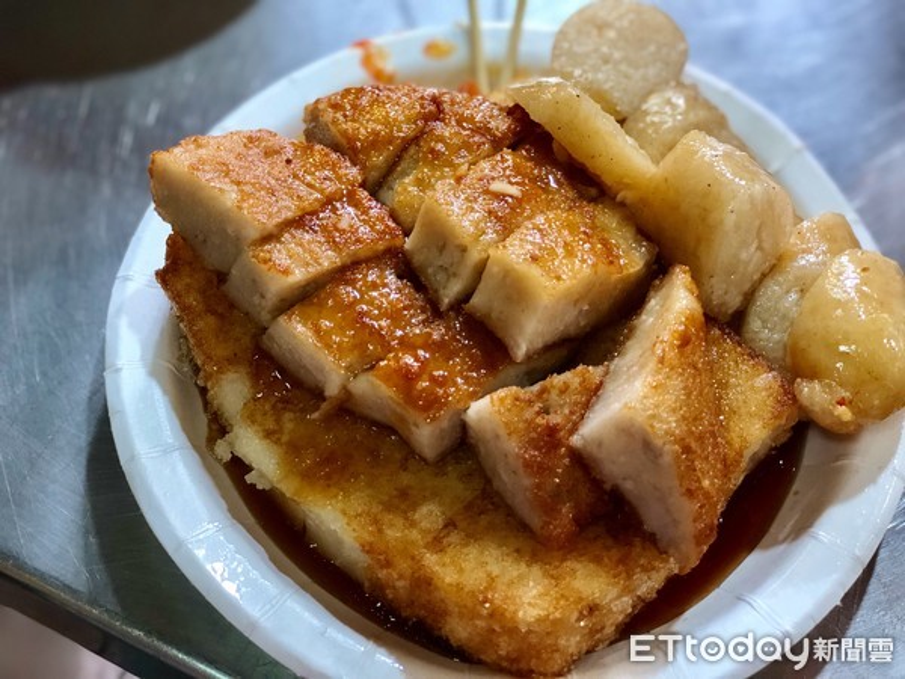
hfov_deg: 33.8
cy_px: 340
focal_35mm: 57
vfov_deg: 25.7
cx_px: 452
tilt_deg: -59.9
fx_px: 1490
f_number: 2.8
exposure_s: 1/60
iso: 250
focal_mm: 6.6
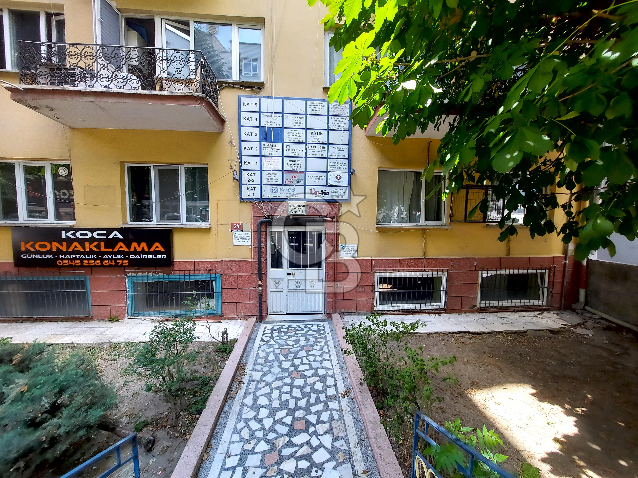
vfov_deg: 89.9
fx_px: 240
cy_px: 239
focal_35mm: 13
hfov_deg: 106.2
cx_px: 319
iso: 50
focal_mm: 1.74
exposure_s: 1/120
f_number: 2.2
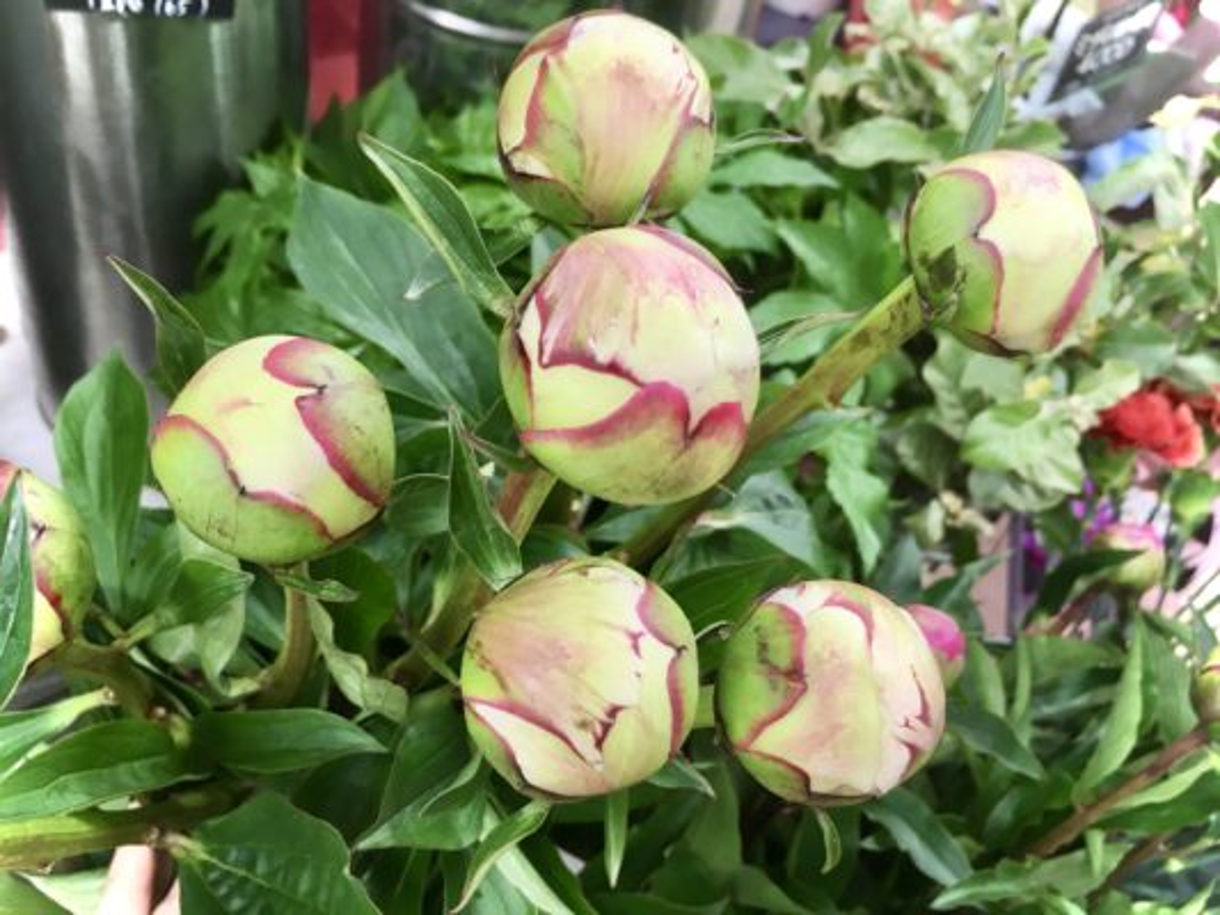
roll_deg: -19.6
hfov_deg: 61.6
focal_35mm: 29
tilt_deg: -44.5
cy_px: 458
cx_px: 610
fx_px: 1022
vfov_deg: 48.2
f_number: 2.2
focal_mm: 4.15
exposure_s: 1/30
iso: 50
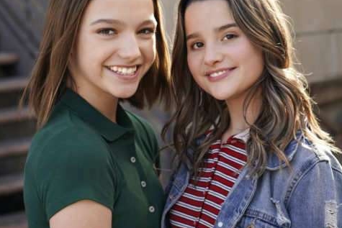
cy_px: 91
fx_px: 827
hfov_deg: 23.4
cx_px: 175
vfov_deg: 15.7
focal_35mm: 87
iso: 200
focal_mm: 70
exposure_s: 1/200
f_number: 5
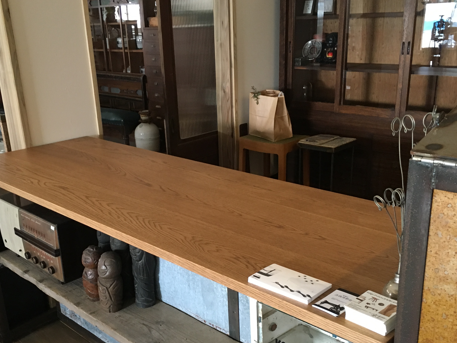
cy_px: 218
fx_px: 528
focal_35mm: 40
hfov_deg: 46.7
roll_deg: +2.8
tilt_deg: -21.5
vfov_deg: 35.7
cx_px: 203
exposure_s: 1/24
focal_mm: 4.15
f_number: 2.2
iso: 200
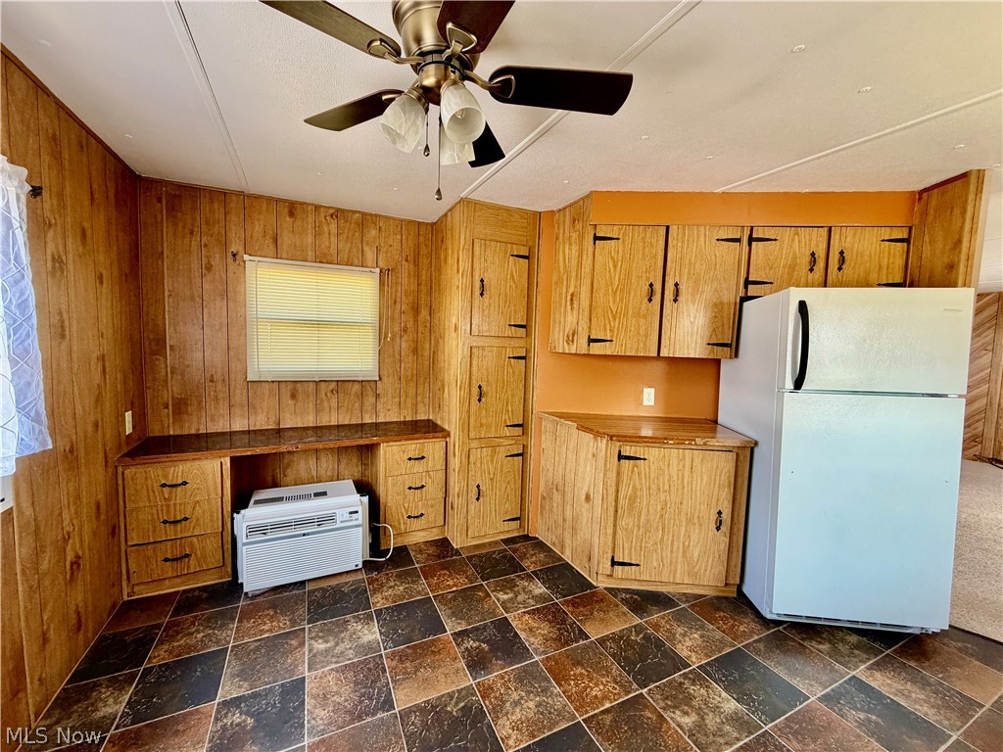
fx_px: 406
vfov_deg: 85.7
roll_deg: -1.7
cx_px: 502
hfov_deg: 102.1
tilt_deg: -4.5
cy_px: 376
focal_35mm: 14
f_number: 2.2
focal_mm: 2.22
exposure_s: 1/121
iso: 250
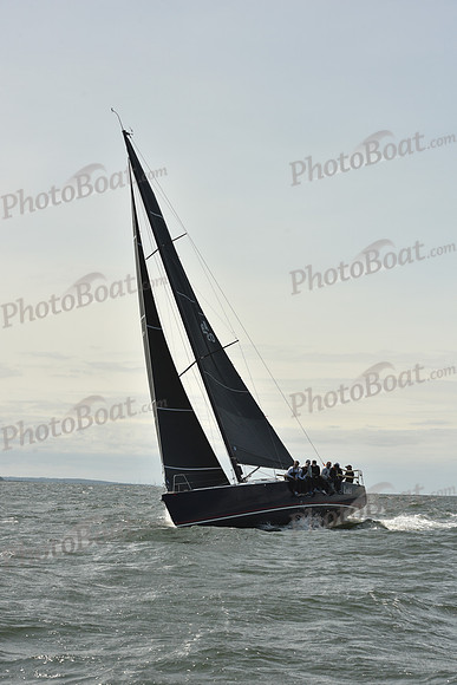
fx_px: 1332
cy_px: 342
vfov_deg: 28.8
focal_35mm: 70
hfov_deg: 19.5
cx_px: 228
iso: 250
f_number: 10
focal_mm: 70
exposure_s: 1/800
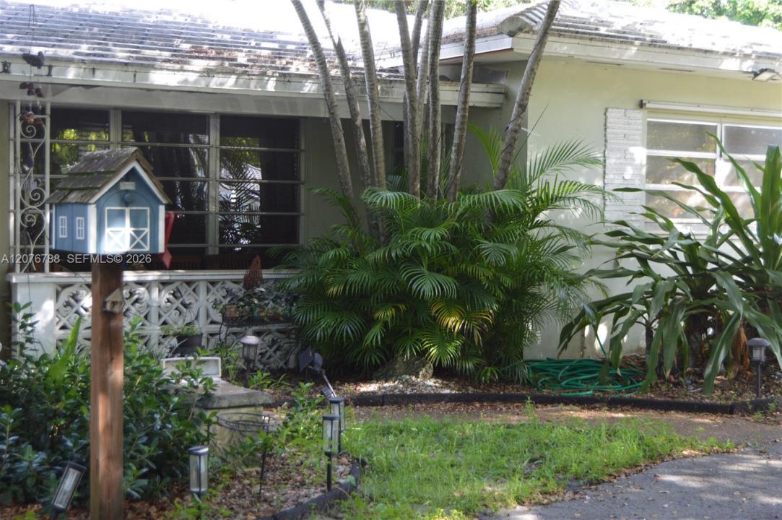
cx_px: 391
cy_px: 260
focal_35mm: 57
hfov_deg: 35.1
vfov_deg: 23.7
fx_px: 1237
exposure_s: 1/80
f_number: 4.8
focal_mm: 38
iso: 400
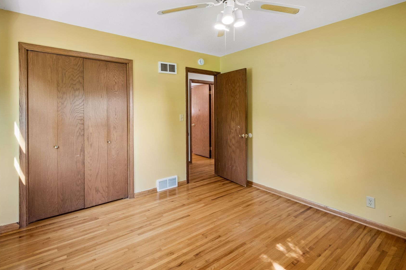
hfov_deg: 93.0
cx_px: 185
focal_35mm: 17
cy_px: 117
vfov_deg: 70.1
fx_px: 192
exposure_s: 1/17
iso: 400
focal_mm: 10
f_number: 8
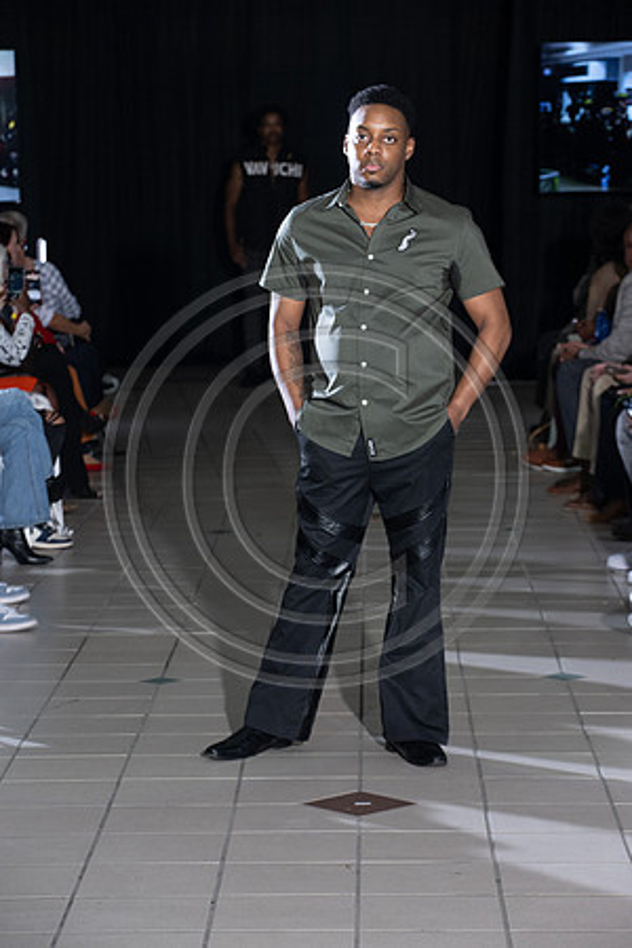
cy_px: 474
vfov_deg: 17.6
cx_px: 316
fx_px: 3054
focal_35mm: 116
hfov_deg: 11.8
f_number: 6.3
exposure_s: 1/160
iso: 1250
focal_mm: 116
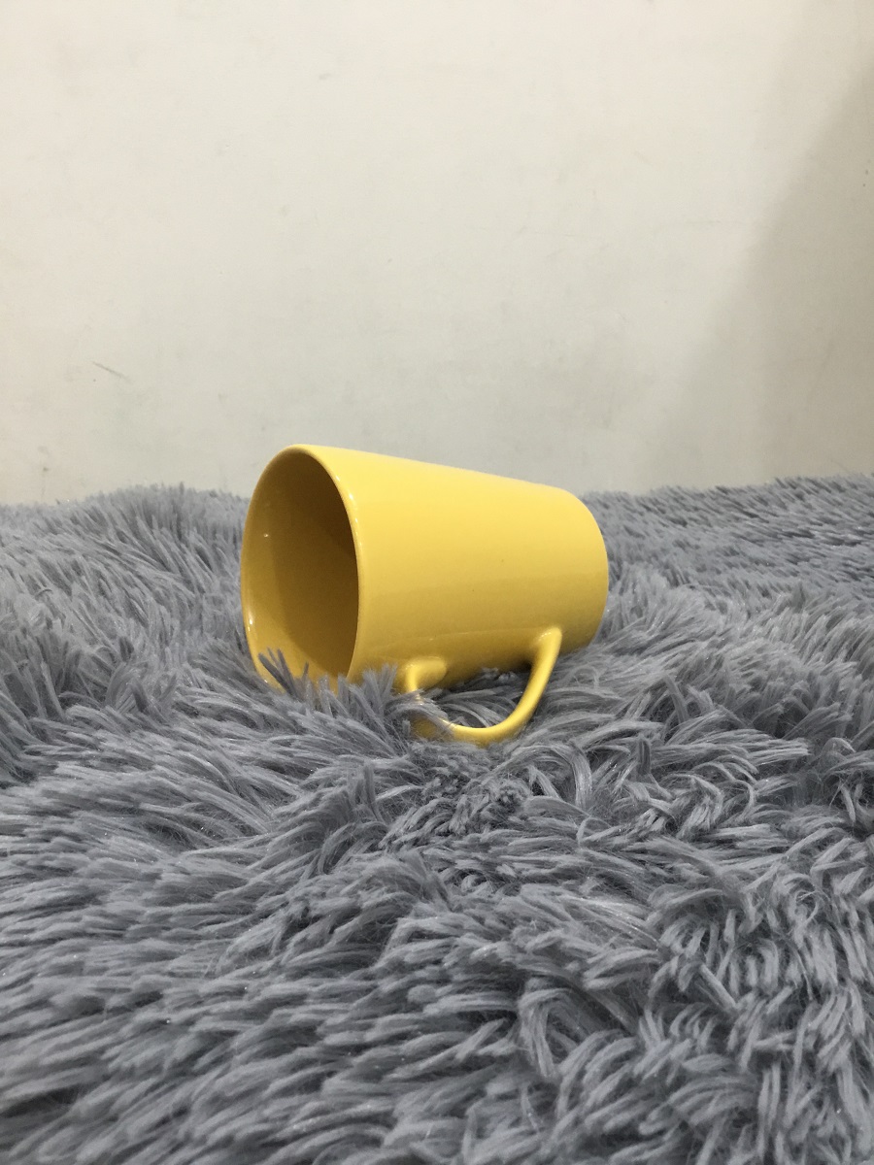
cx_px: 437
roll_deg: +1.2
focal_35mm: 31
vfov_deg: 58.4
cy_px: 582
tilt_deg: -13.8
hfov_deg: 45.4
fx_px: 1044
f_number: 2.4
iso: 125
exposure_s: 1/33
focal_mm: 3.3
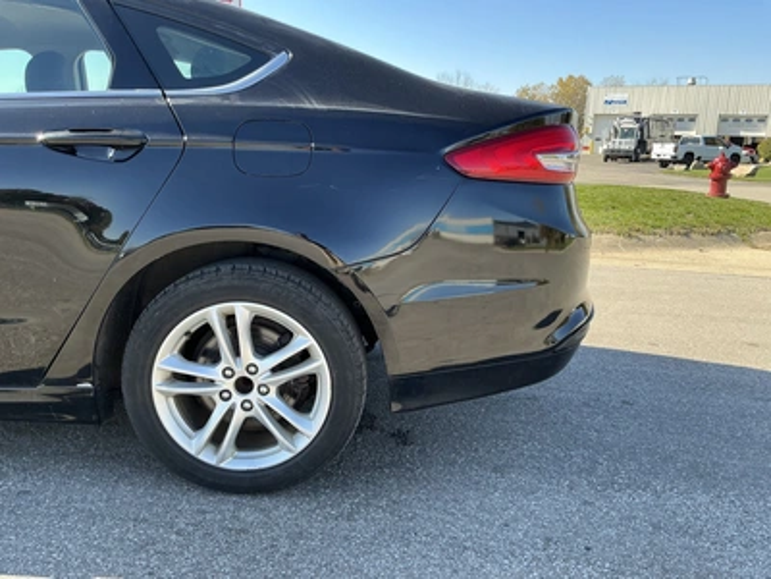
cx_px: 386
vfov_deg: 49.7
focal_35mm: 28
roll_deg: -1.9
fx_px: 624
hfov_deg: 63.4
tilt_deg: -11.1
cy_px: 290
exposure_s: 1/320
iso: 25
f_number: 1.8
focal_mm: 3
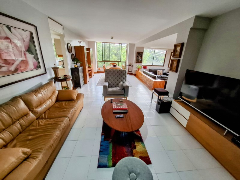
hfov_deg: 106.2
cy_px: 90
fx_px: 90
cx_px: 120
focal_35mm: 13
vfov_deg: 89.9
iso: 200
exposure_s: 1/40
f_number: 2.2
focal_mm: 1.74
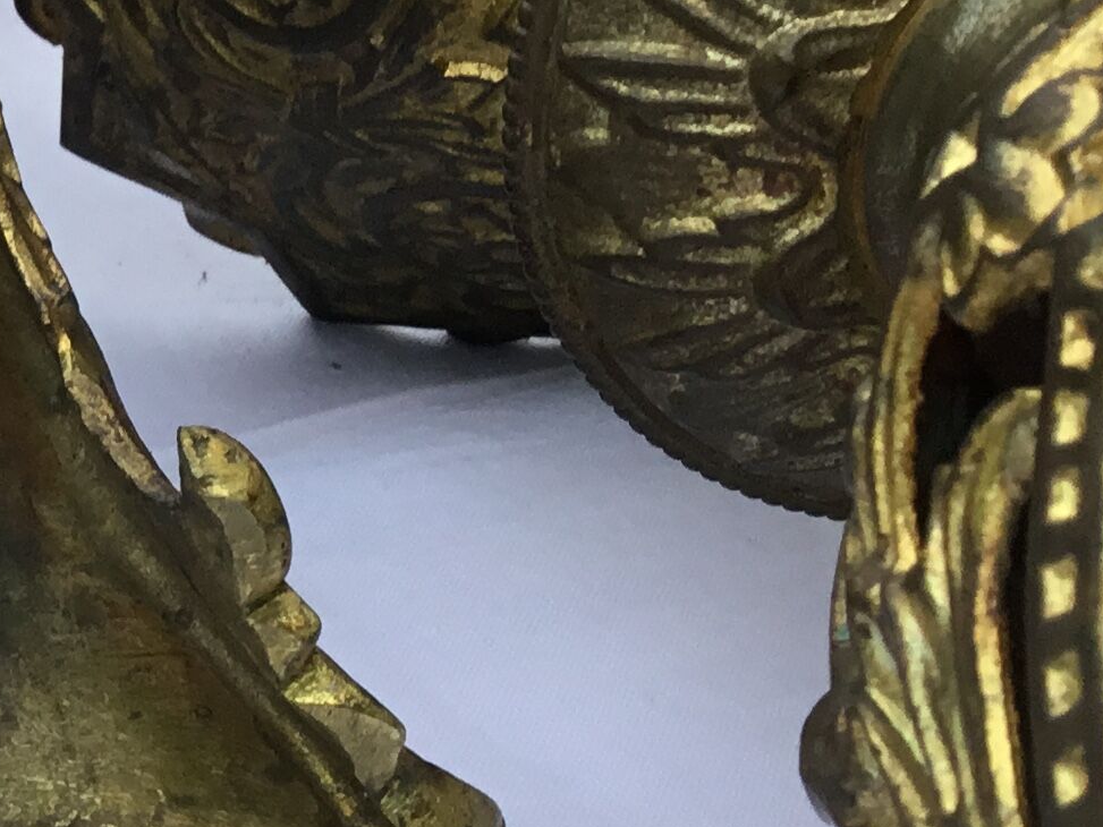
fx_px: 3314
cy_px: 407
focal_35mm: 104
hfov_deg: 17.3
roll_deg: +0.6
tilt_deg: -27.9
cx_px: -472
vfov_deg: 14.2
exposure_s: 1/100
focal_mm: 3.3
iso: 40
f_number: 2.4
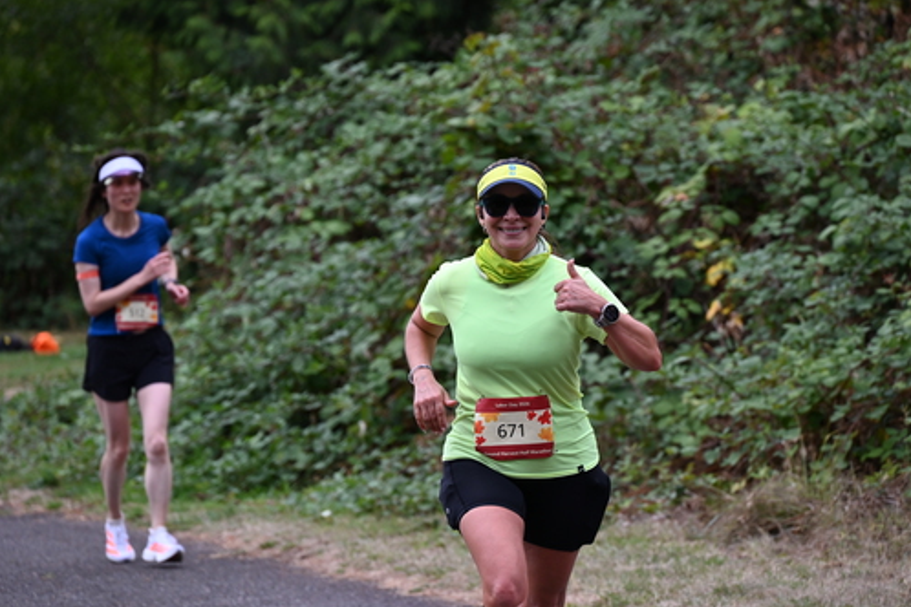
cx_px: 463
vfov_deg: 6.2
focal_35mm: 221
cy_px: 290
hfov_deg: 9.3
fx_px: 5592
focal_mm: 200
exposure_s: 1/500
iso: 400
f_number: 6.3
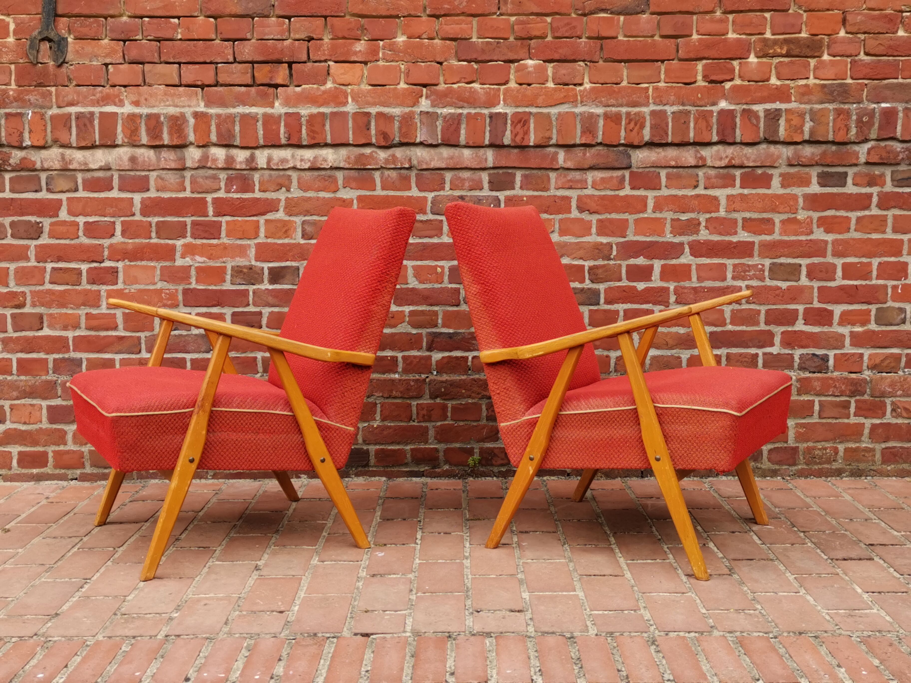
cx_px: 456
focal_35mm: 45
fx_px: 1184
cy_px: 342
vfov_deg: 32.2
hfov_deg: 42.1
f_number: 1.8
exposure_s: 1/503
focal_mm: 5.58
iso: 50
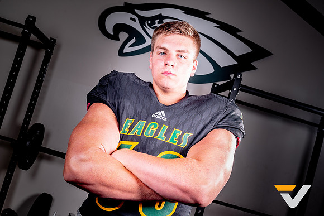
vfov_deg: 33.3
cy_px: 108
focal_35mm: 40
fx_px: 361
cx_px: 167
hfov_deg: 48.3
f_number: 8
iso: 100
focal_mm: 38
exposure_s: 1/125
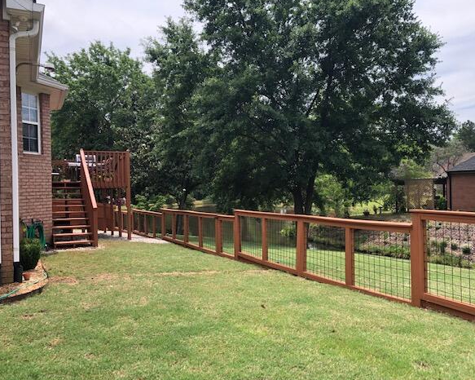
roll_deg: +1.7
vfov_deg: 48.5
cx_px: 254
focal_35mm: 30
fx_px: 422
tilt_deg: +0.3
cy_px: 192
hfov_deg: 58.7
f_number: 1.8
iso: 20
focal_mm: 3.99
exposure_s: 1/796
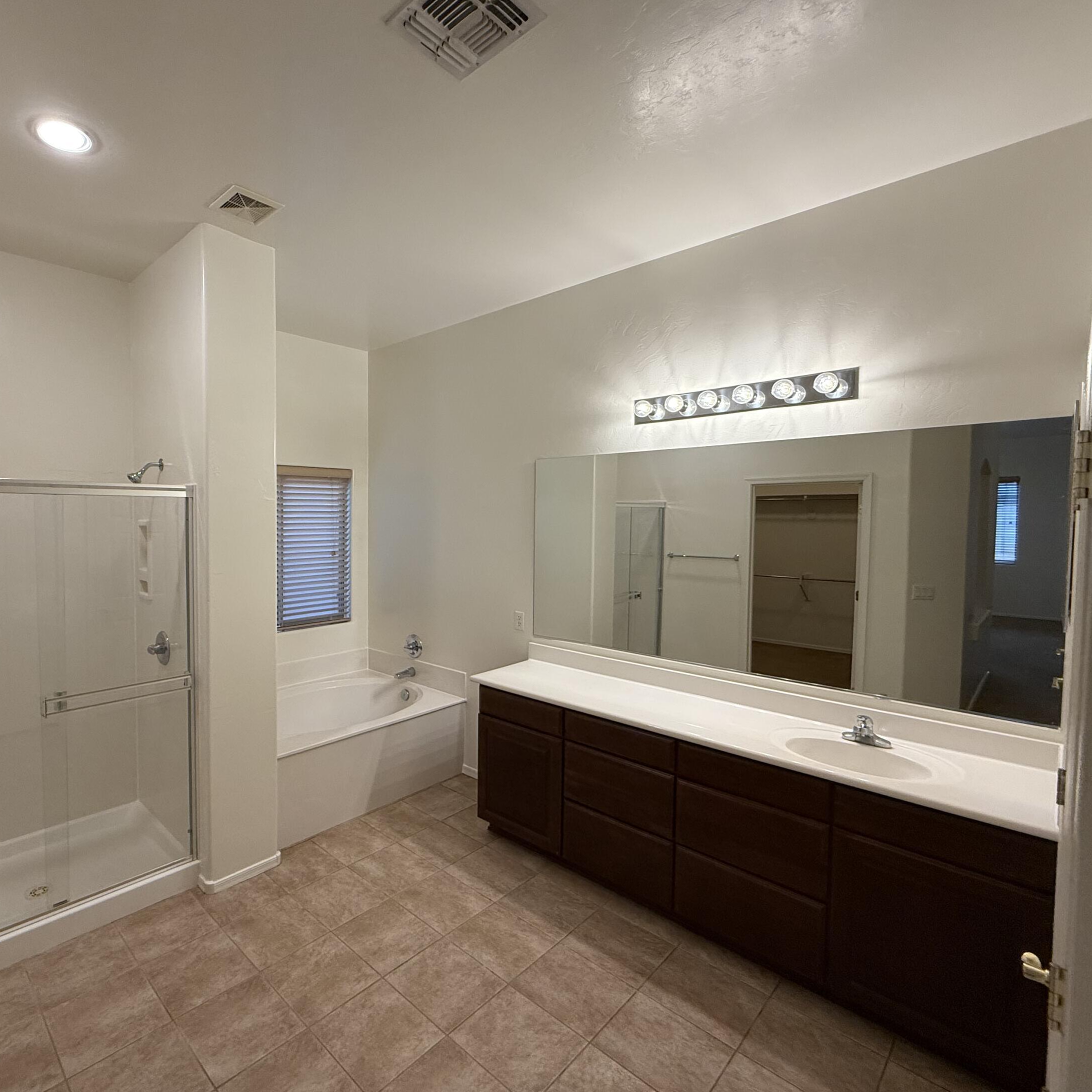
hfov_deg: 82.1
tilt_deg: -3.0
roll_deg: +0.0
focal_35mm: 17
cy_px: 545
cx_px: 400
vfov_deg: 84.0
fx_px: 607
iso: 200
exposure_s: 1/120
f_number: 2.2
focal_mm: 2.22
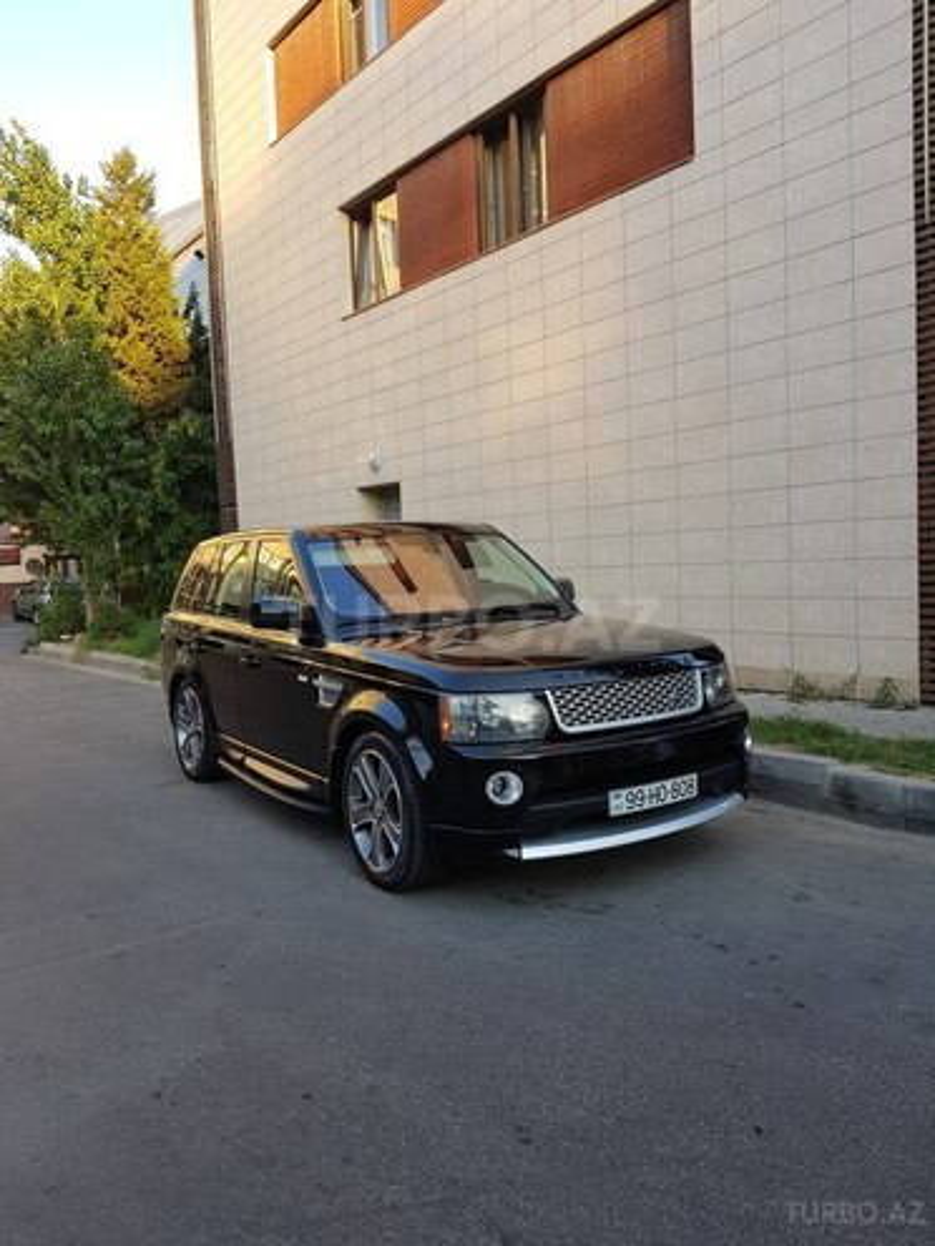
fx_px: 936
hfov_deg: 53.1
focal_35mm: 26
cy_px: 623
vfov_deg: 67.3
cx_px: 468
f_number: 1.7
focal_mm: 4.2
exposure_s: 1/237
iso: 40
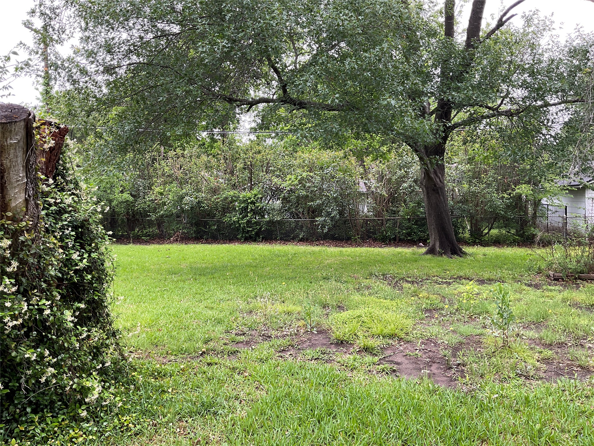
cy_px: 223
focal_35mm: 29
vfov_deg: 48.2
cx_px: 297
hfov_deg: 61.7
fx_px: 498
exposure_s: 1/122
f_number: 1.8
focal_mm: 3
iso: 20
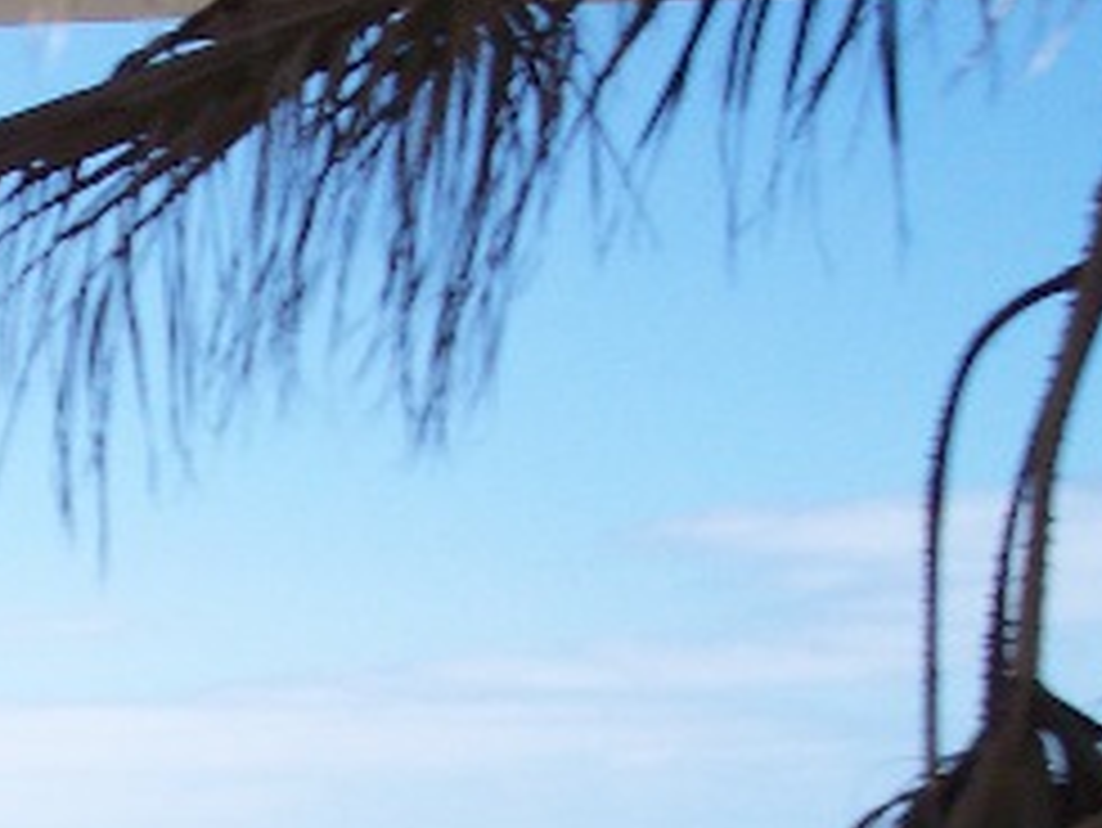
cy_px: 788
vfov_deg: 11.9
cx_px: -486
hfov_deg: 14.9
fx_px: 3949
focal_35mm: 124
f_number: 4.8
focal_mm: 8
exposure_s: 1/700
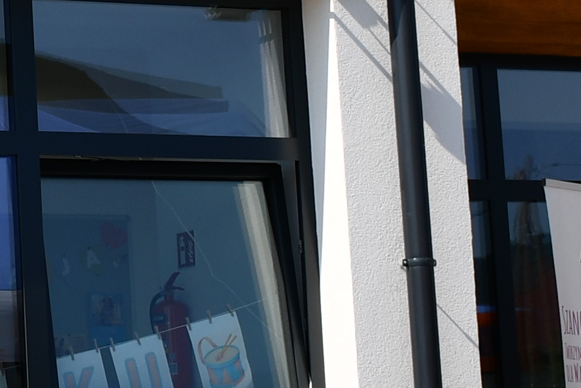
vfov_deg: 8.1
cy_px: 32
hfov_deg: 11.9
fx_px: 2728
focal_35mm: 169
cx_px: -130
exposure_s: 1/320
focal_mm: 20
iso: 100
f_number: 9
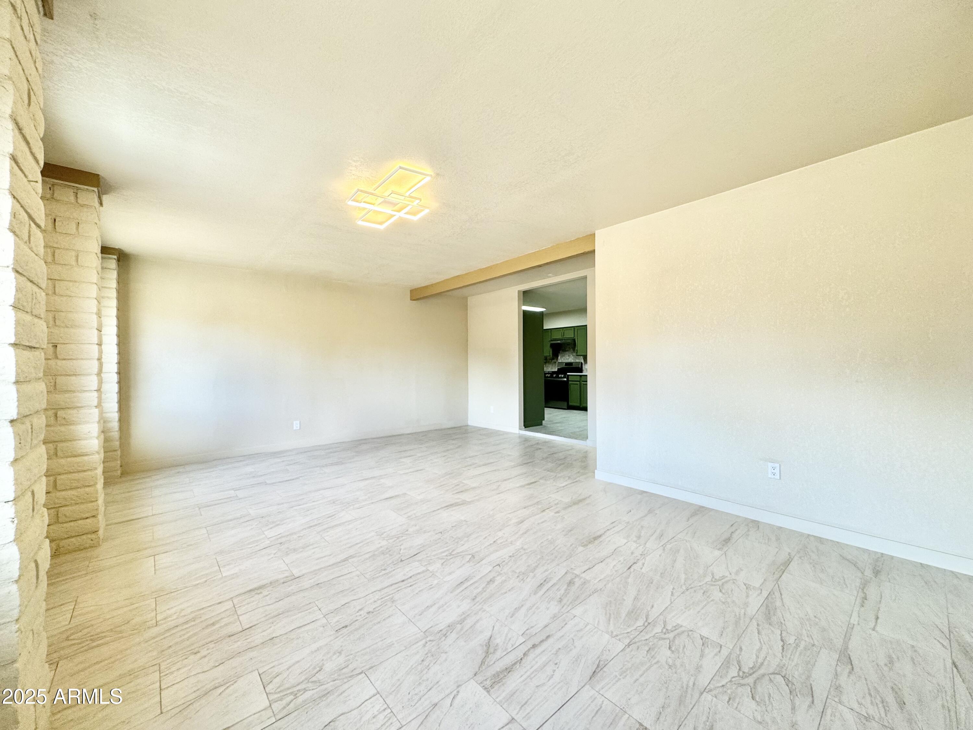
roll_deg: +0.6
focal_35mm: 14
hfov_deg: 102.1
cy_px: 365
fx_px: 394
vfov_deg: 85.7
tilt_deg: -0.8
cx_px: 486
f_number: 2.2
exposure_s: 1/120
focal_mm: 2.22
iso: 125
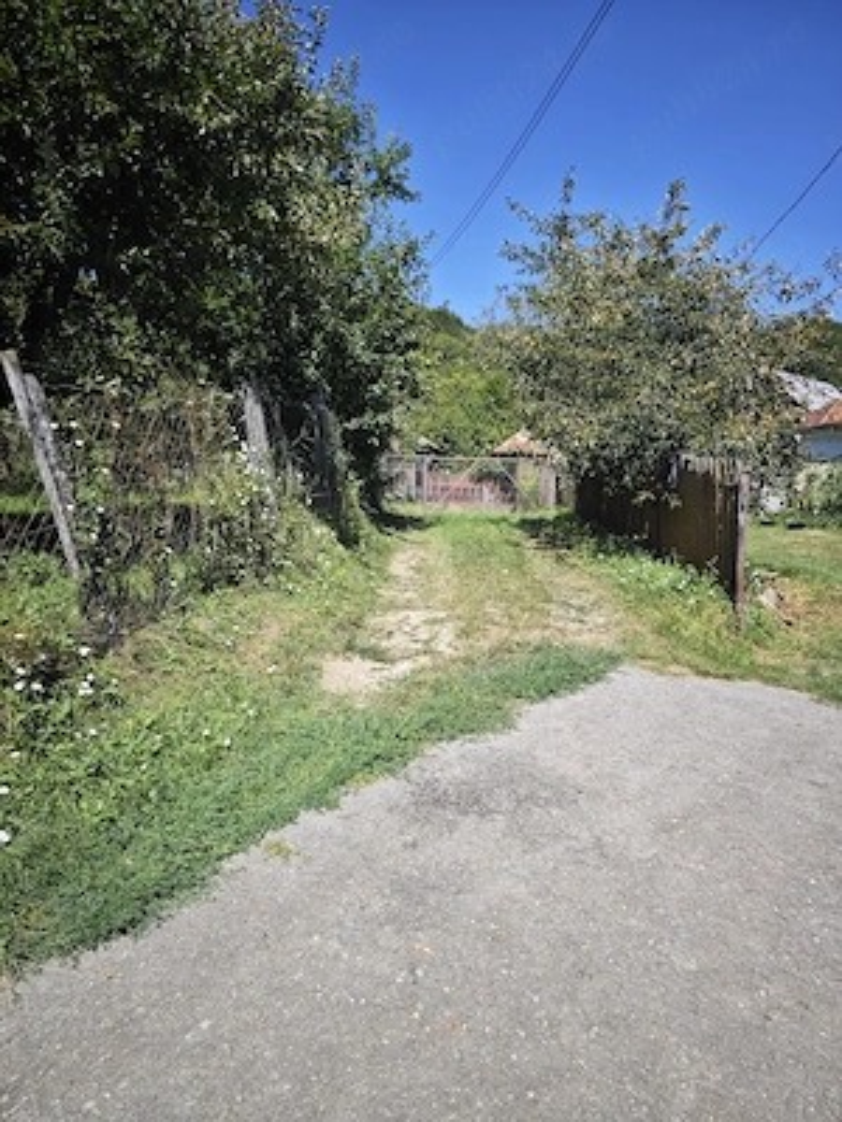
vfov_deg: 73.9
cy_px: 561
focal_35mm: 23
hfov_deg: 58.9
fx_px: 746
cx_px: 421
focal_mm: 7.79
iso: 50
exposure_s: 1/886
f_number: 1.9
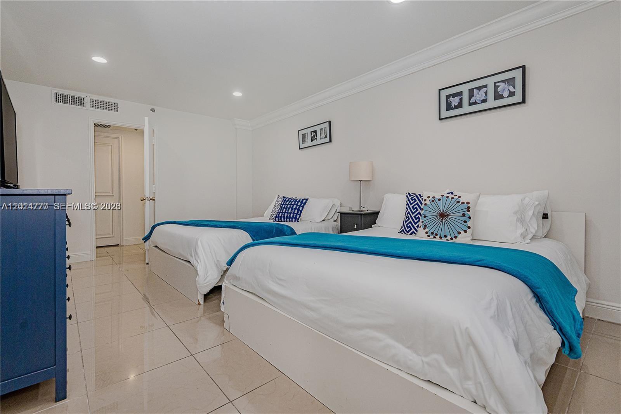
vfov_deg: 73.7
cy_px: 207
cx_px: 310
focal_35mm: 16
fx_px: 276
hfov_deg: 96.7
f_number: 8
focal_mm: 16
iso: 1600
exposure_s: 1/50
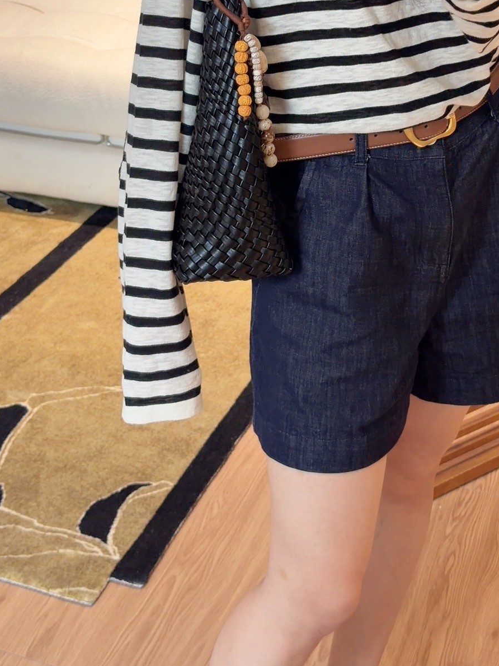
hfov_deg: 20.7
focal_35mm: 71
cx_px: 314
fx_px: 1365
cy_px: 209
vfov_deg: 27.2
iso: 250
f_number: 1.78
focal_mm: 6.76
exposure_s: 1/60
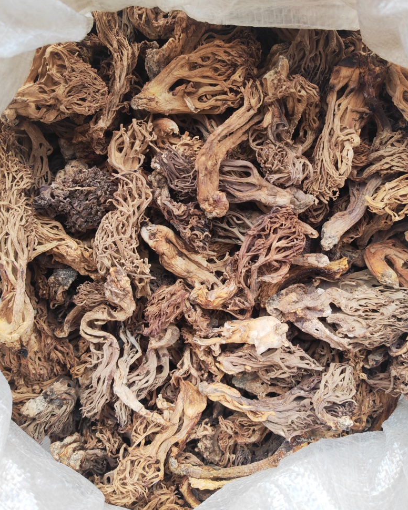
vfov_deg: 60.4
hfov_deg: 50.0
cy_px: 236
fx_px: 438
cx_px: 209
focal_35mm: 29
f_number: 1.8
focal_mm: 5.53
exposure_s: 1/250
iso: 50
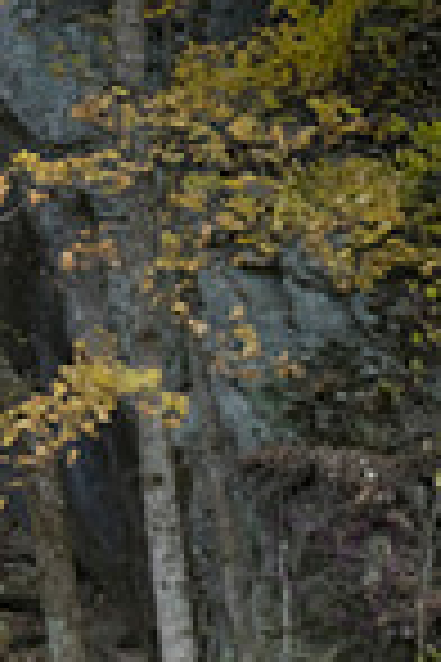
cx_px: 351
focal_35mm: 178
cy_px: 973
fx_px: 3270
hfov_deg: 7.7
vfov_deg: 11.1
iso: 800
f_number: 4.5
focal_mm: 58
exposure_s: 1/320
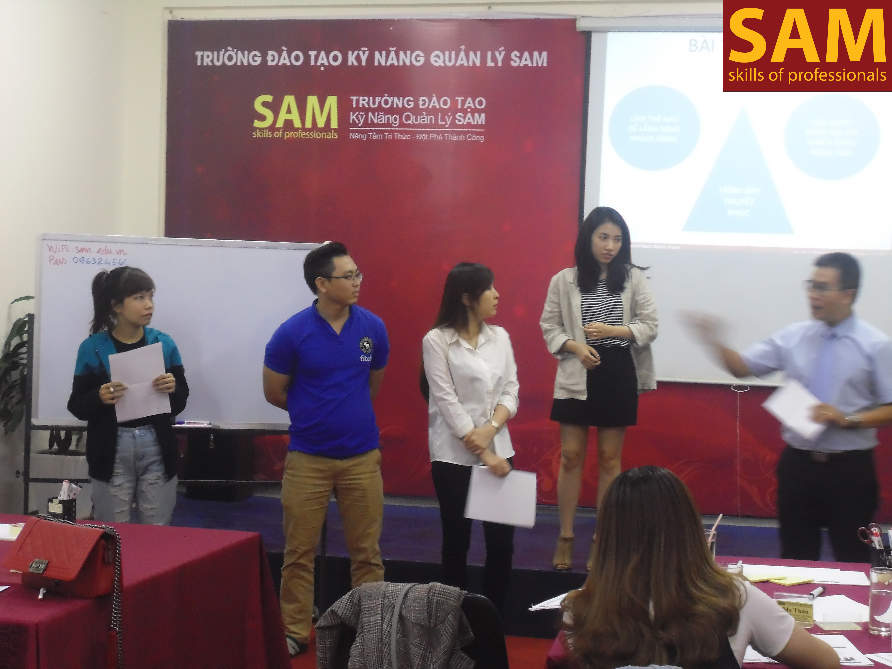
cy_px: 334
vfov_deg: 22.9
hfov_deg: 30.3
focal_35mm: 64
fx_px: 1649
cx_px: 446
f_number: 5.6
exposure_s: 1/10
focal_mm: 11.5
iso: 400
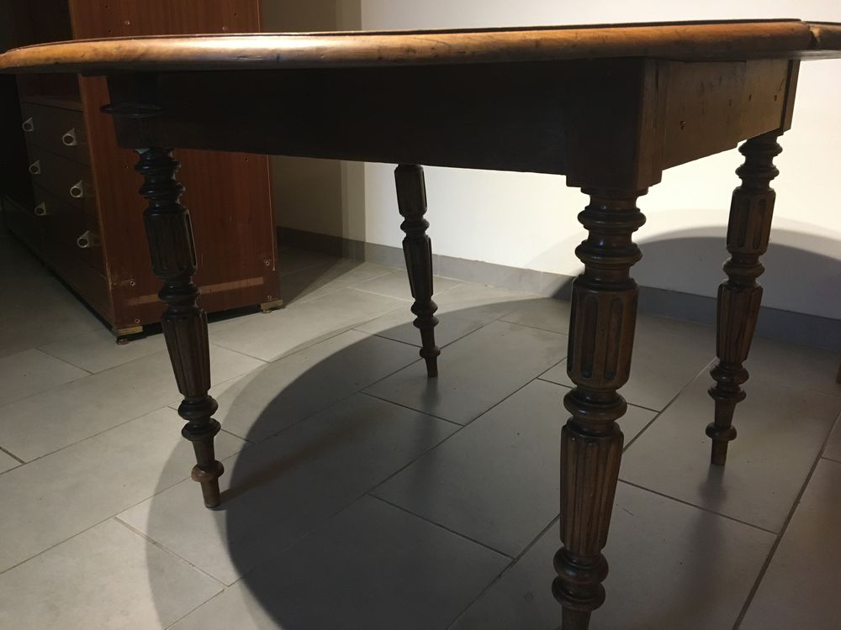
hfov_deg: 61.7
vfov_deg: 48.2
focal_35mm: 29
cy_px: 315
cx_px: 420
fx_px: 705
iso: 200
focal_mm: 4.15
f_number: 2.2
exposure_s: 1/20
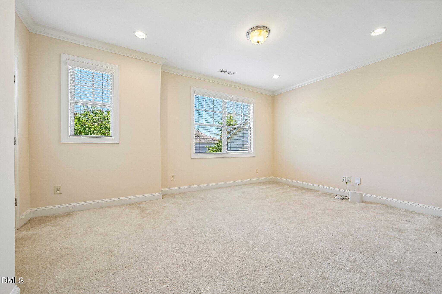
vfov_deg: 81.2
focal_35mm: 14
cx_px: 221
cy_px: 147
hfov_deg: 104.3
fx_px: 172
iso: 100
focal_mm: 14
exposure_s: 1/15
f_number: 8
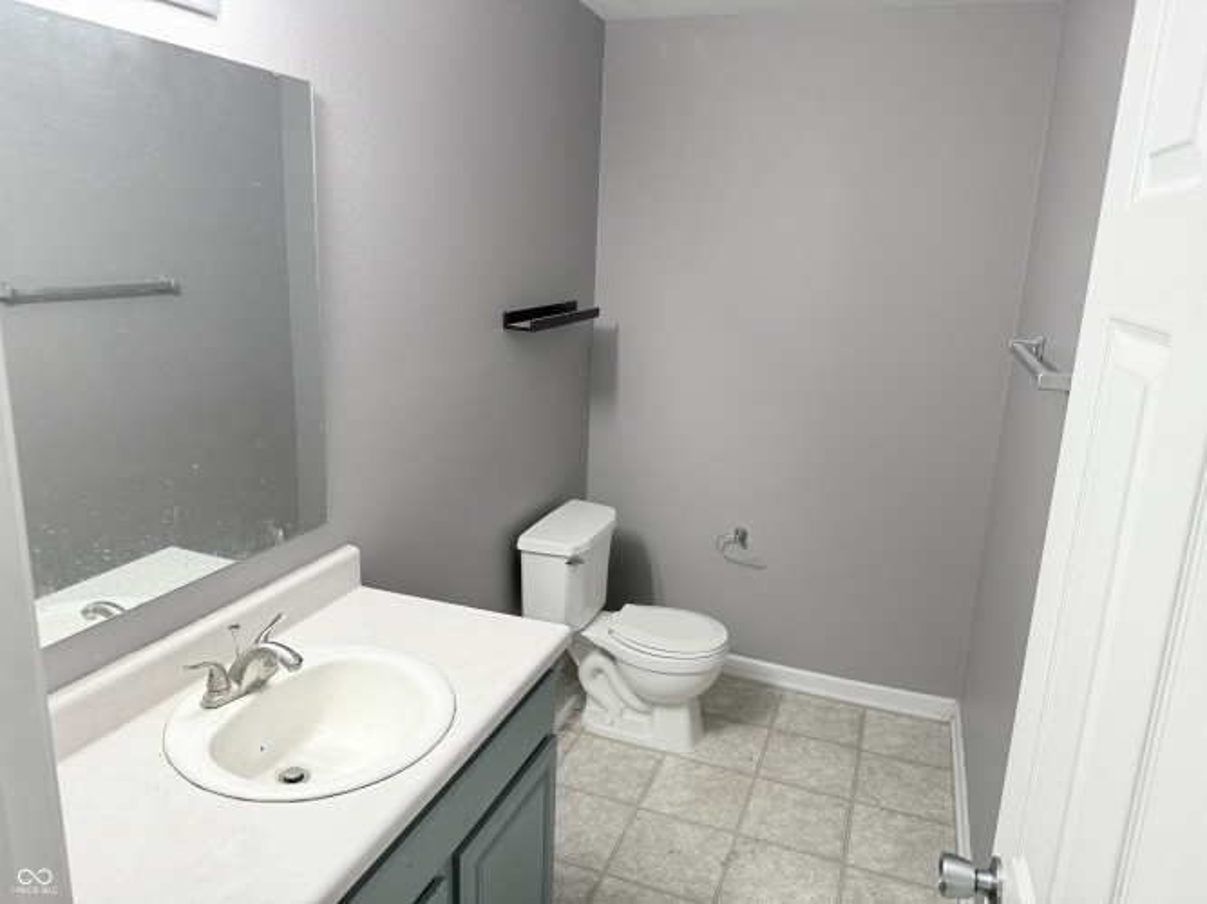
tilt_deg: -13.6
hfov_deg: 71.6
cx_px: 604
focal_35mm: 24
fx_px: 837
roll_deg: -2.7
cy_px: 452
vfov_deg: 56.8
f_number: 1.78
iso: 160
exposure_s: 1/60
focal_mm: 6.76
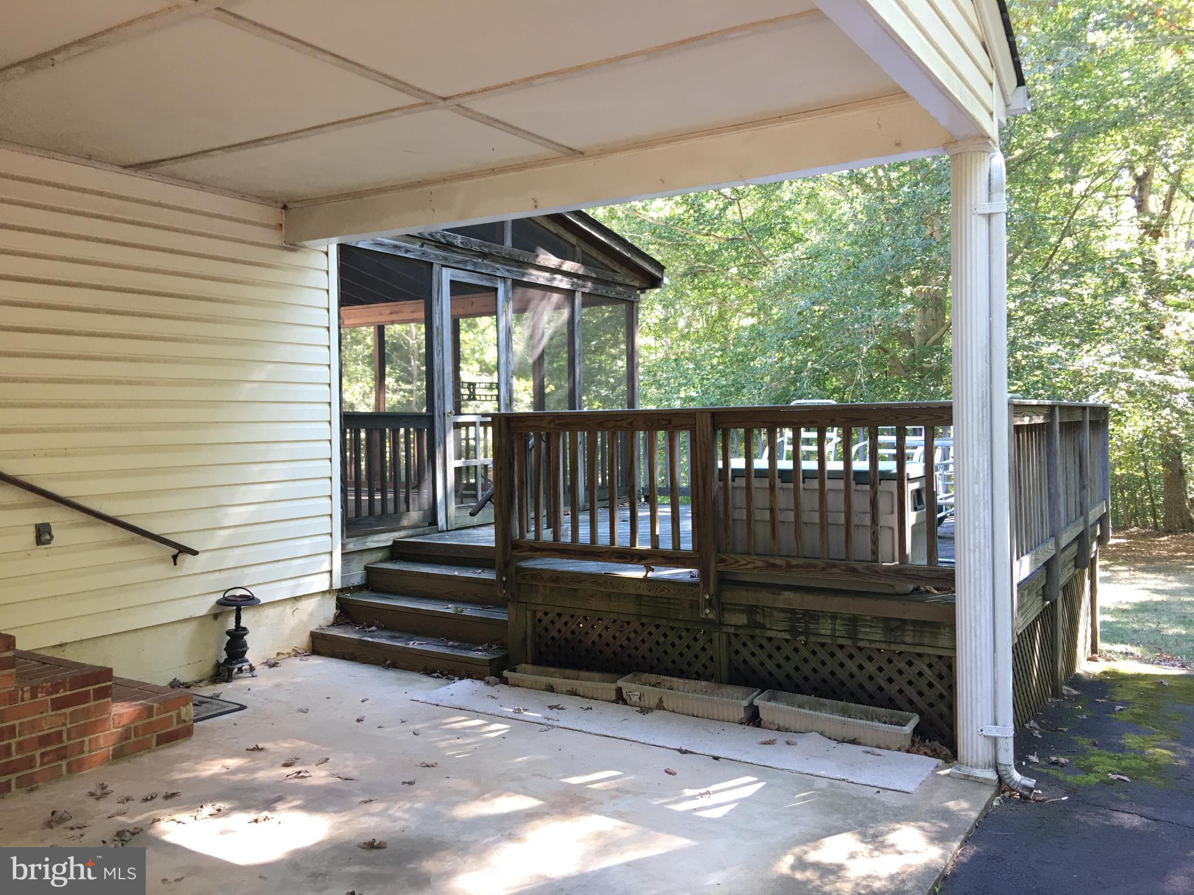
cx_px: 597
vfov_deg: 48.2
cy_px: 448
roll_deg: +0.6
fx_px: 1000
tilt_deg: -0.5
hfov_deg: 61.7
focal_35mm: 29
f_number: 2.2
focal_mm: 4.15
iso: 25
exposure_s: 1/15
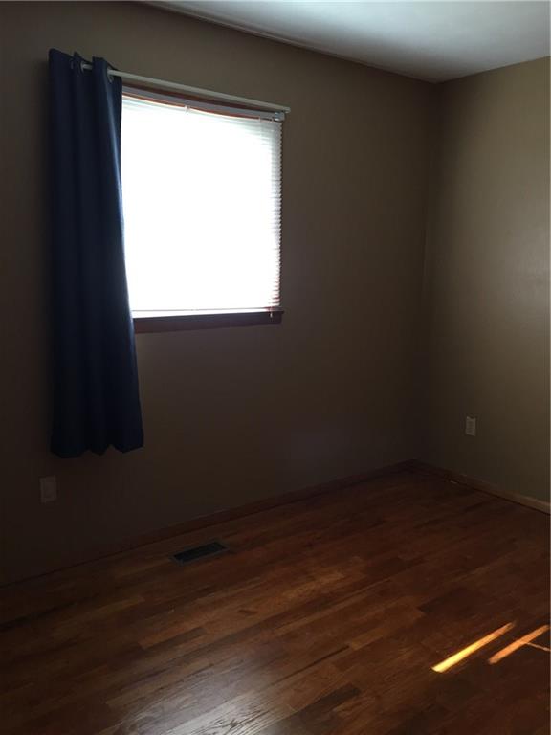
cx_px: 276
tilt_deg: -9.2
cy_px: 368
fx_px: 615
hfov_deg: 48.2
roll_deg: -1.6
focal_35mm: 29
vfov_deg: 61.7
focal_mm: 4.15
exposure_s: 1/30
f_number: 2.2
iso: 80
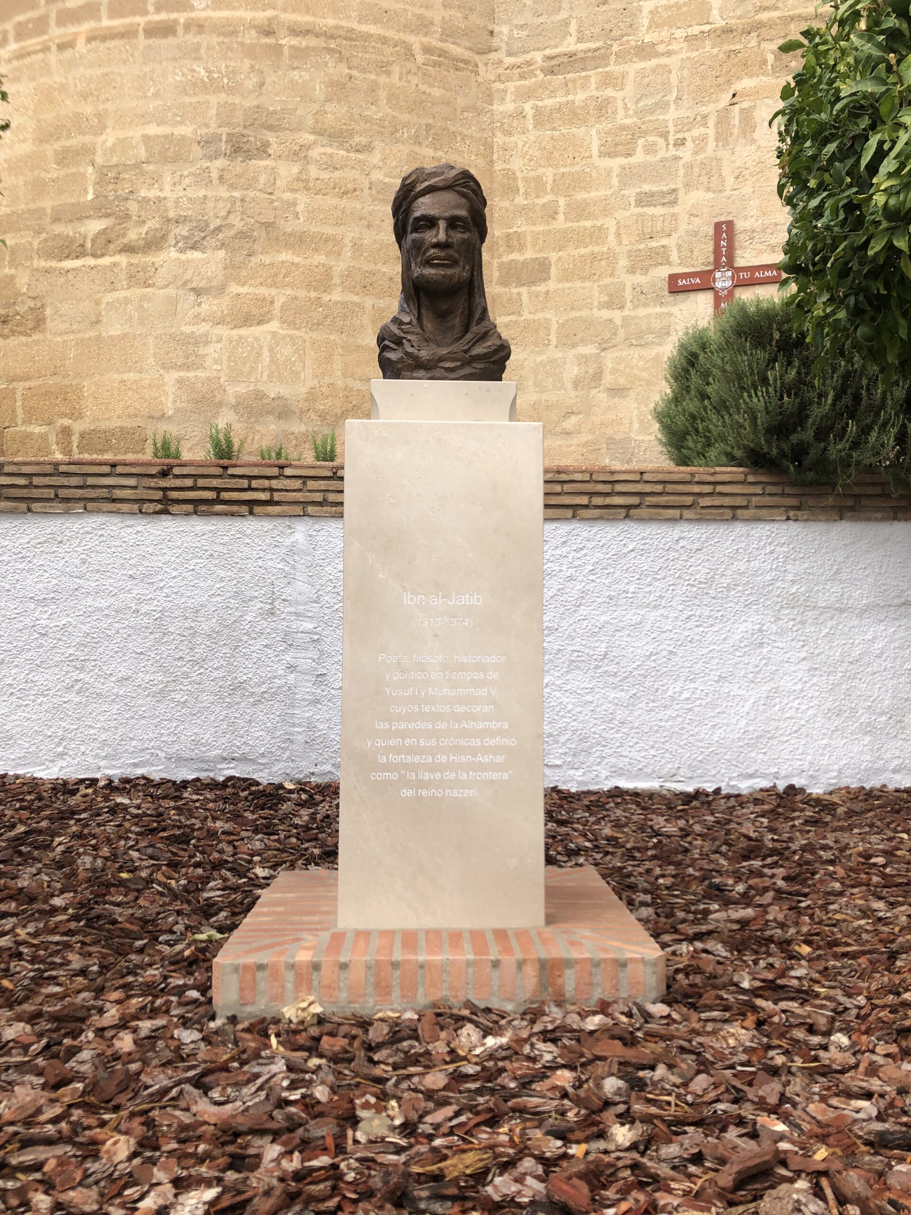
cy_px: 608
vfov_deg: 63.4
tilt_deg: +5.7
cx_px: 456
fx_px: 983
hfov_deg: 49.7
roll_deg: +0.3
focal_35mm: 28
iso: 20
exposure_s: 1/466
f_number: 1.8
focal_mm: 3.99
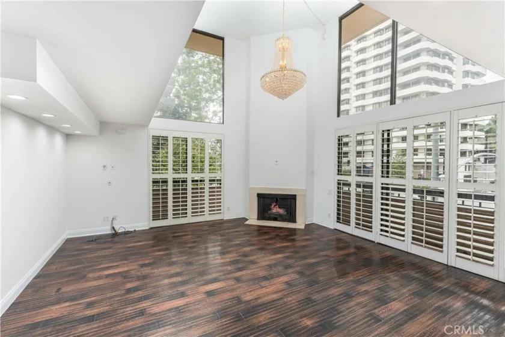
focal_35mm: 14
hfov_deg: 104.3
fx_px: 196
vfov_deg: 81.2
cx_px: 252
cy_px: 168
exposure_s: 1/125
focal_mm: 14
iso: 320
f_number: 9
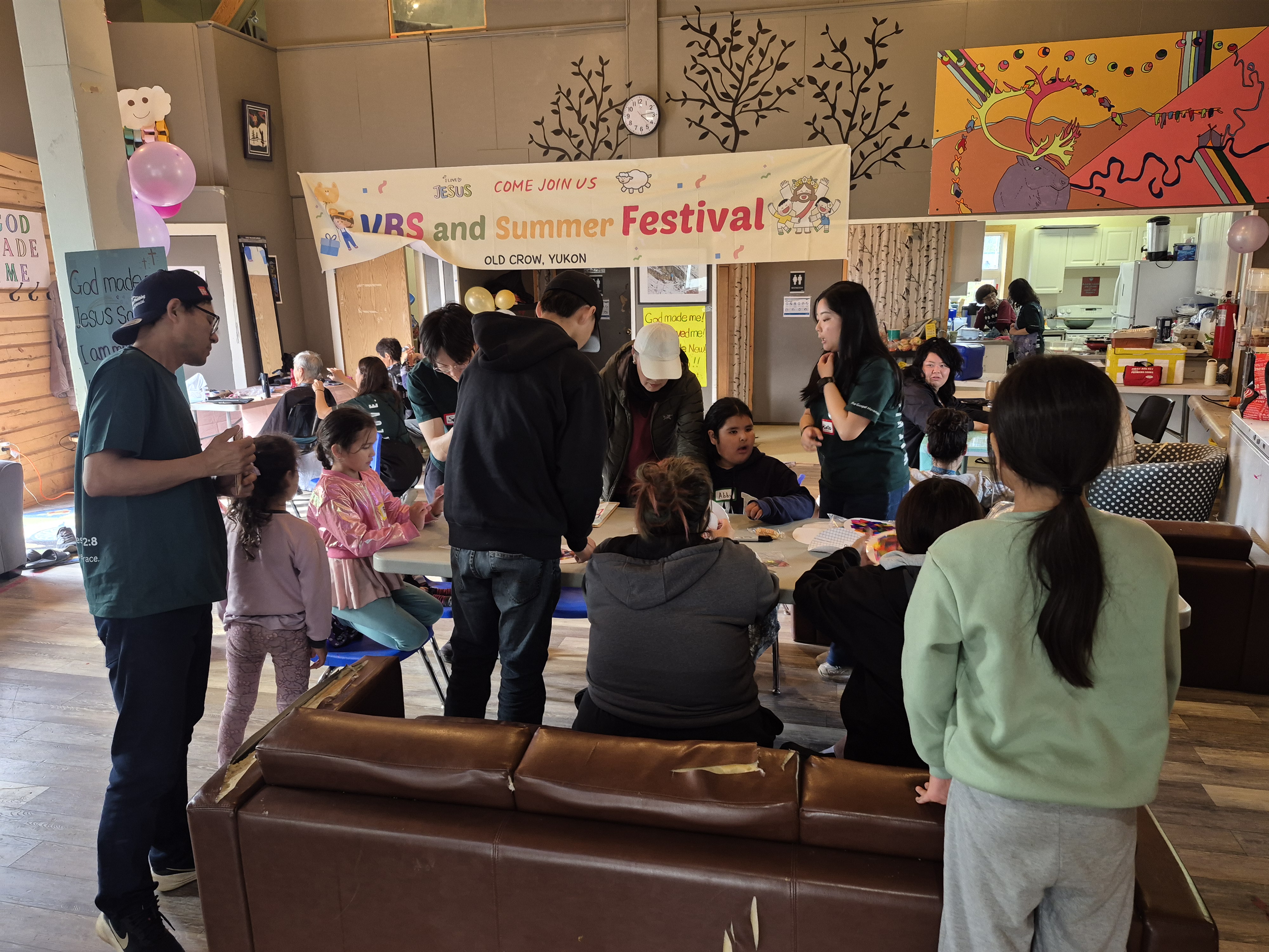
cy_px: 476
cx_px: 634
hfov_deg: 73.9
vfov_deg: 58.9
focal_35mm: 23
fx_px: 843
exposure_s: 1/50
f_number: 1.8
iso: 160
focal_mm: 5.4
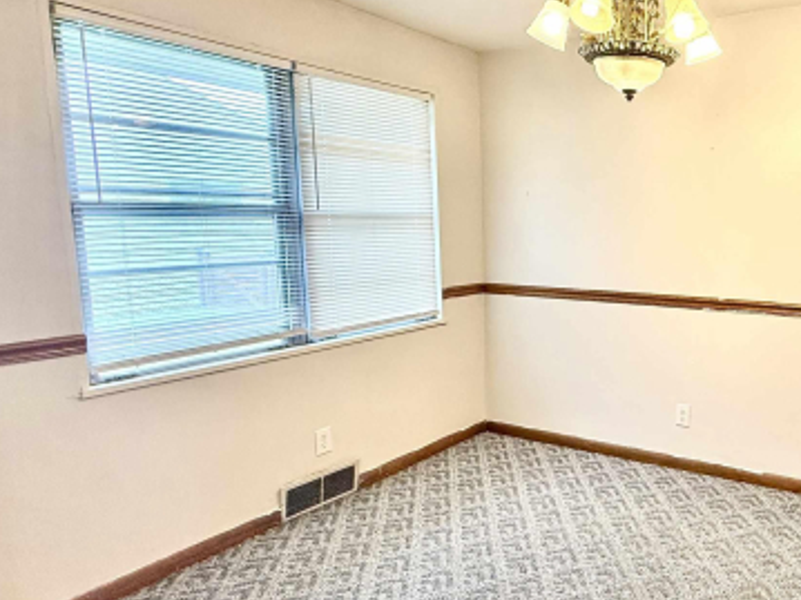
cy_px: 288
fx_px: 601
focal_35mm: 26
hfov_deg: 60.5
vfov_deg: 53.0
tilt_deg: -6.7
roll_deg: -0.3
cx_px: 668
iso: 125
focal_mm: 2.22
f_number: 2.2
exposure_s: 1/120
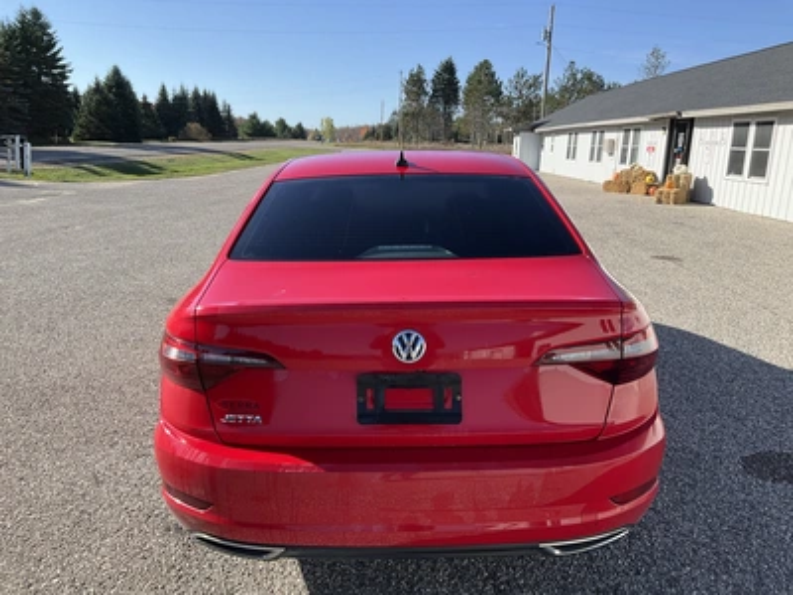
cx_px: 396
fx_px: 664
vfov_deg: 48.2
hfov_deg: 61.7
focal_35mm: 29
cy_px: 298
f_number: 1.8
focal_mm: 3
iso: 25
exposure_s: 1/978
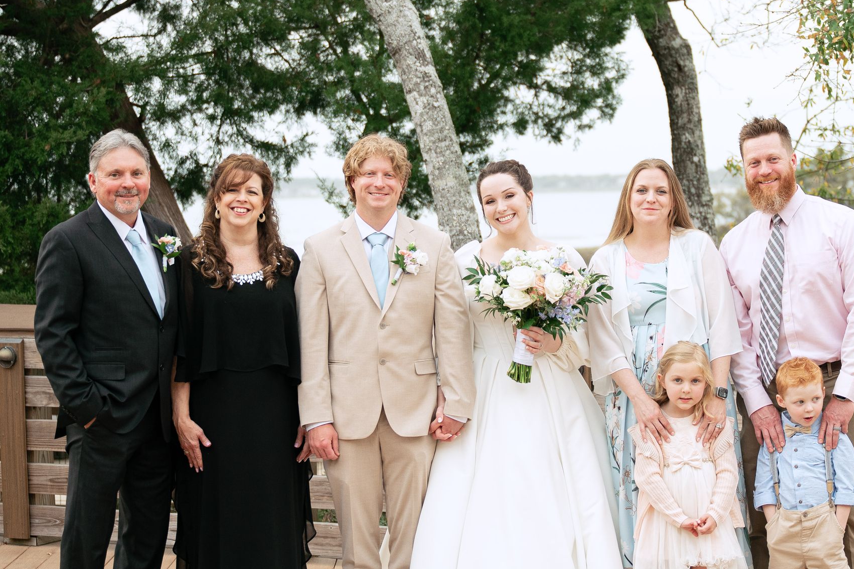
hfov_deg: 21.4
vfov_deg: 14.4
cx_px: 567
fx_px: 2253
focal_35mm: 95
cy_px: 254
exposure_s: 1/500
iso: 250
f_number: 2.8
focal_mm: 55
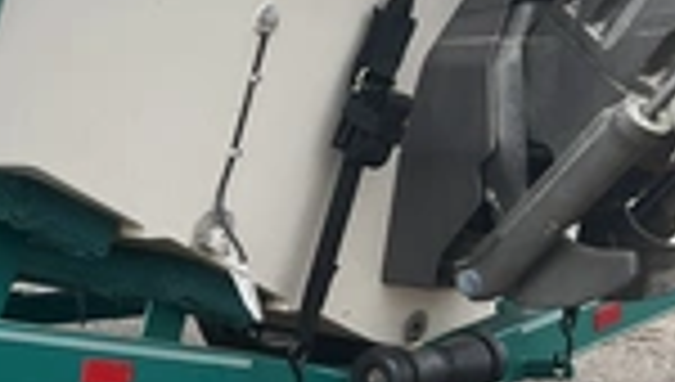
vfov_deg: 14.4
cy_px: 297
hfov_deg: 24.4
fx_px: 1506
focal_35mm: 84
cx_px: 36
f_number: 1.8
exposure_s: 1/446
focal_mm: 3
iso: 25
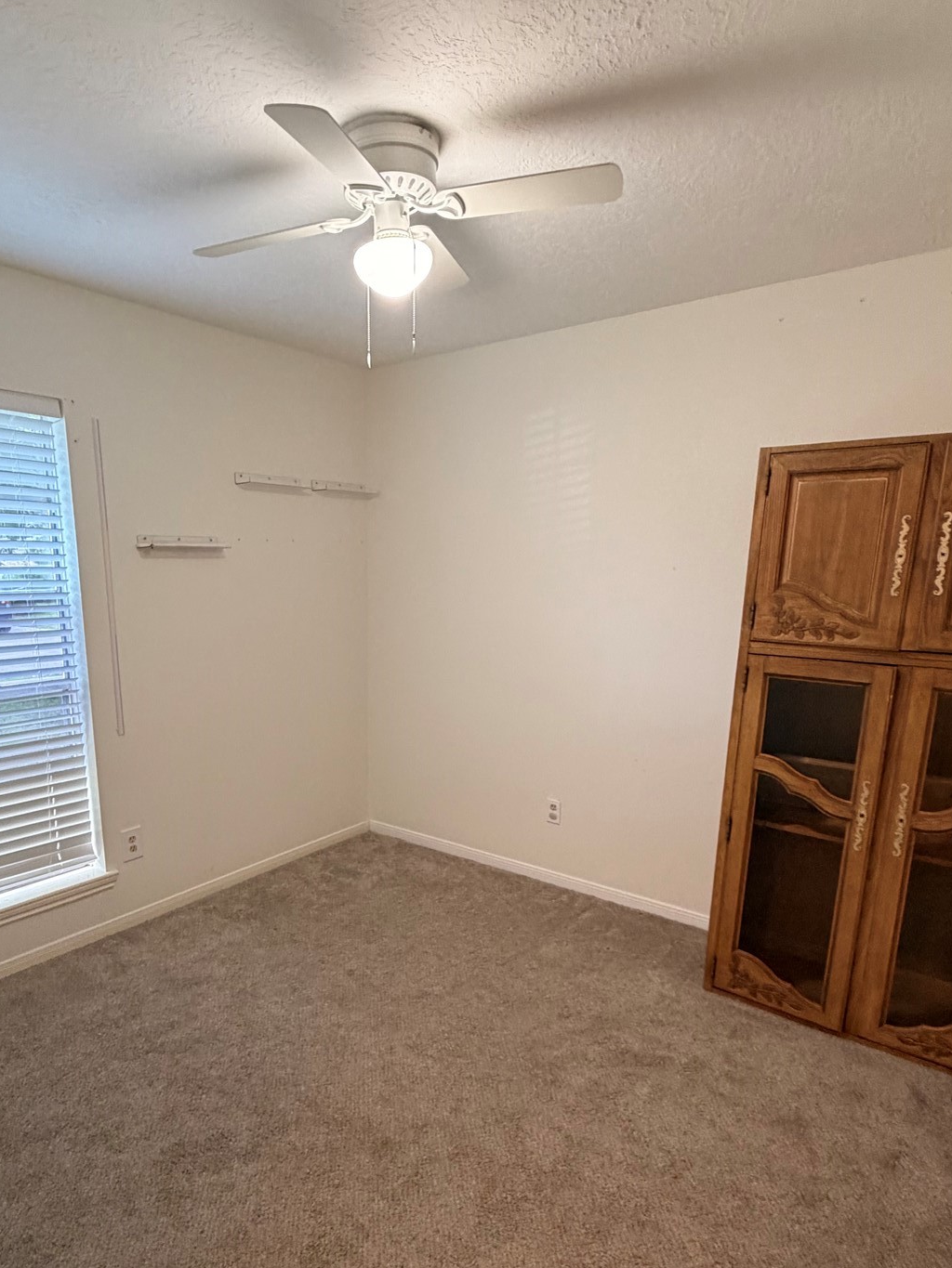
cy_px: 727
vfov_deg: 78.5
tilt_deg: -11.1
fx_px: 770
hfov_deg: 63.1
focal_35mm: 21
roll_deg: +0.7
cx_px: 406
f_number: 2.2
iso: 250
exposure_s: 1/60
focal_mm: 2.22
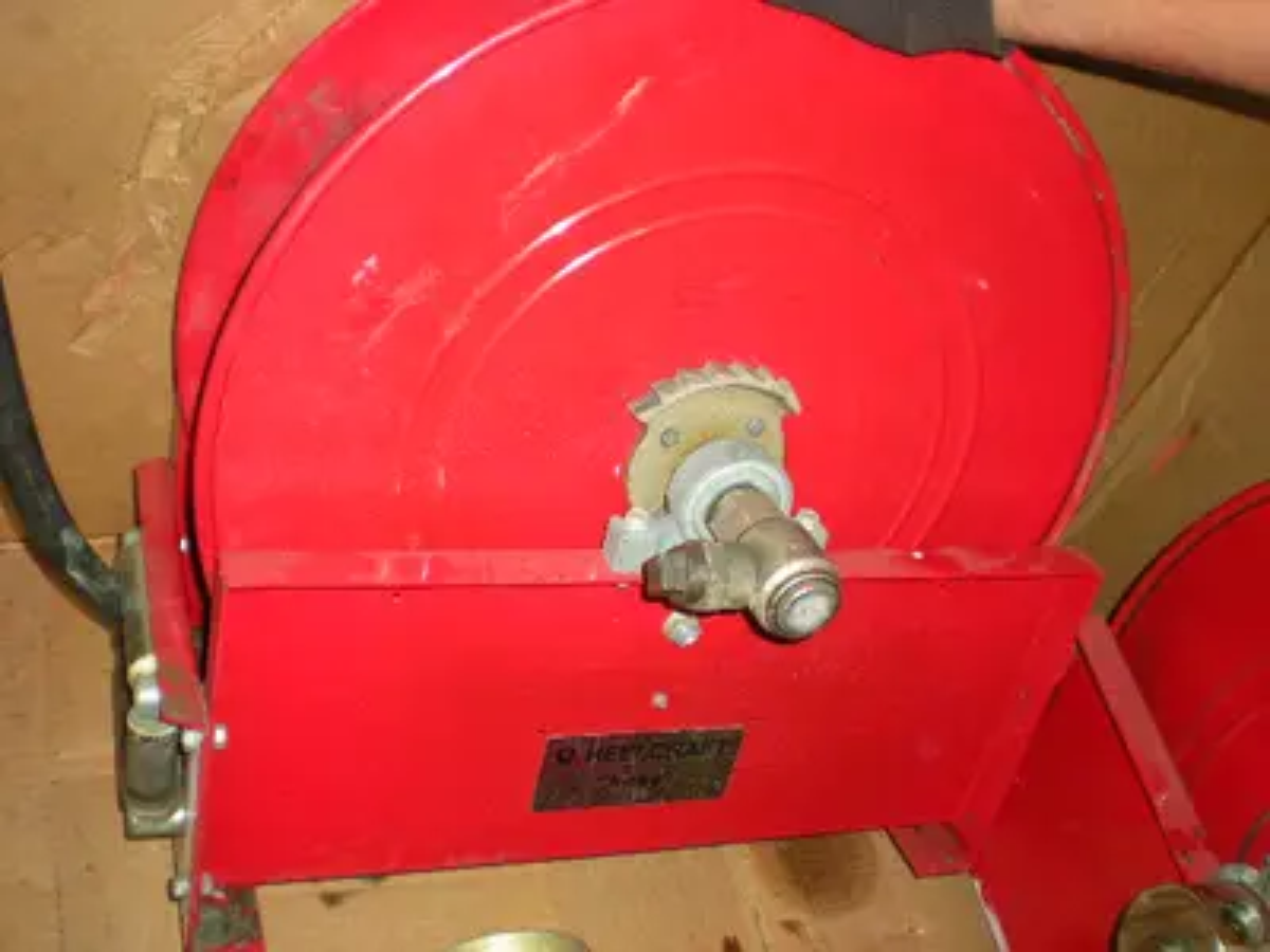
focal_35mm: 38
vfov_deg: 37.7
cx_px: 635
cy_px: 476
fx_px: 1394
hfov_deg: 49.0
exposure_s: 1/60
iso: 152
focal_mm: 6.3
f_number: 3.1
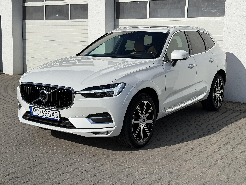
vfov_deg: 30.3
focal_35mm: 48
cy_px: 92
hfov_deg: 39.7
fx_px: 341
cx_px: 123
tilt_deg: -7.4
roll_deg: -2.1
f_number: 1.78
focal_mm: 6.76
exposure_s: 1/11364
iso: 64
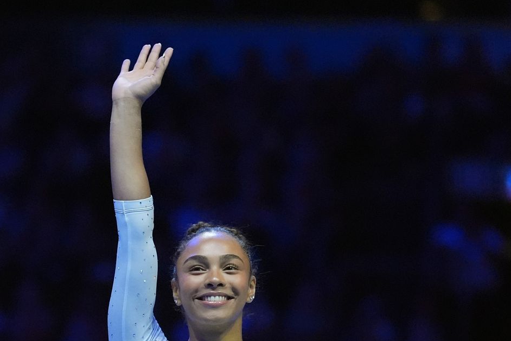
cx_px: 199
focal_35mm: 324
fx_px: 4599
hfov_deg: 6.4
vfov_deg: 4.2
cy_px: 307
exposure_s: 1/2500
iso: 5000
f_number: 2.8
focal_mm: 149
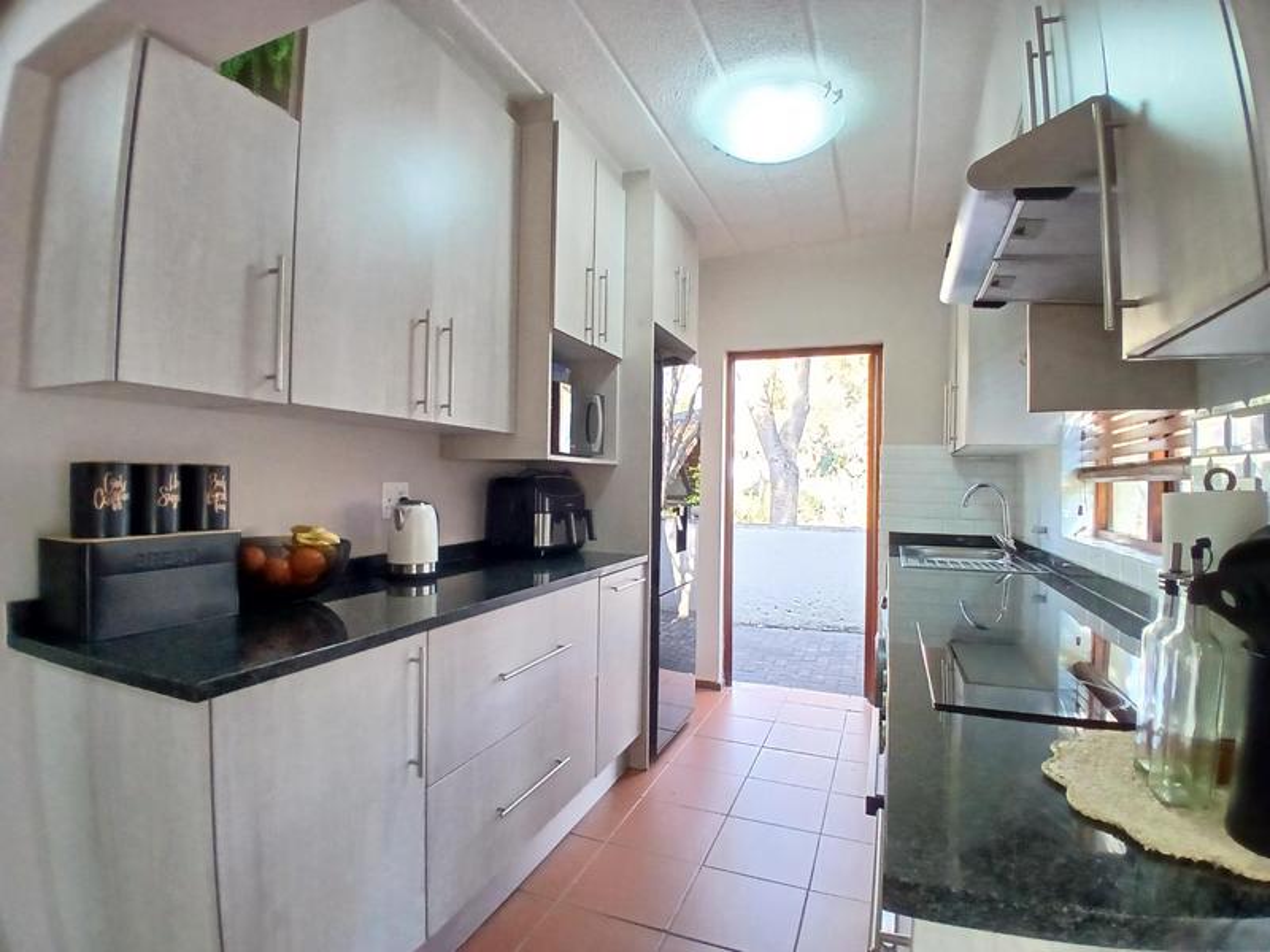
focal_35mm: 17
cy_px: 476
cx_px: 635
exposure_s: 1/33.3
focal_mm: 1.4
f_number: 2.2
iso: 250
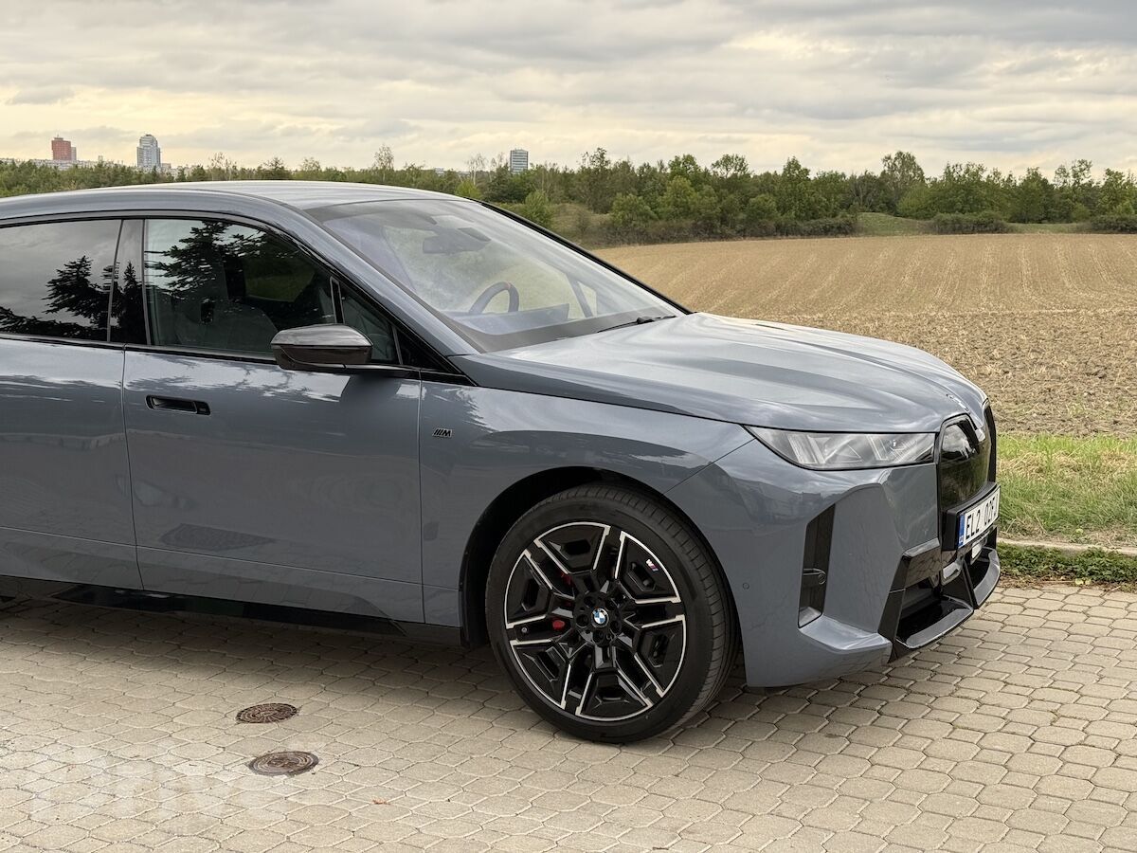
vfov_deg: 30.3
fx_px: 1577
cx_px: 568
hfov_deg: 39.7
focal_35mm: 48
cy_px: 426
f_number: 1.78
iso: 100
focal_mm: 6.76
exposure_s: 1/375
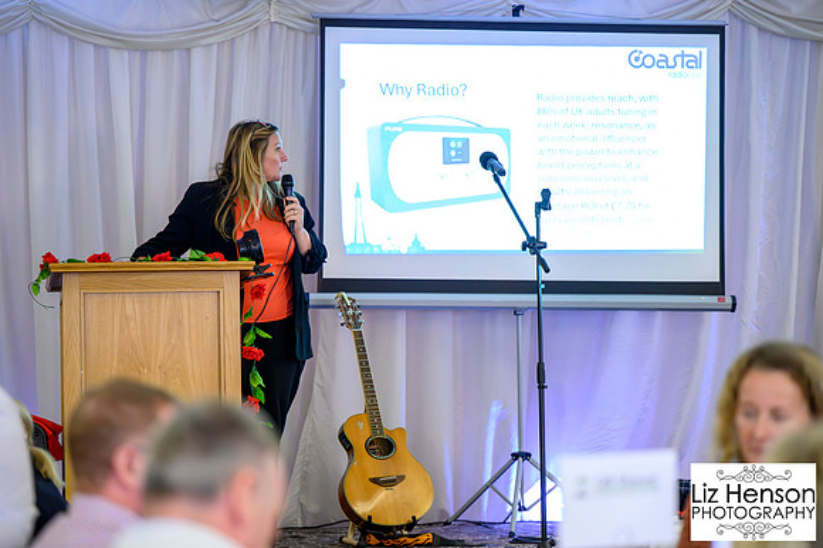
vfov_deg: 11.7
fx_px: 2680
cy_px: 274
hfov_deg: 17.5
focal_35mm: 117
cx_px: 412
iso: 10000
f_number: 2.8
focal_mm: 115
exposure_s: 1/200
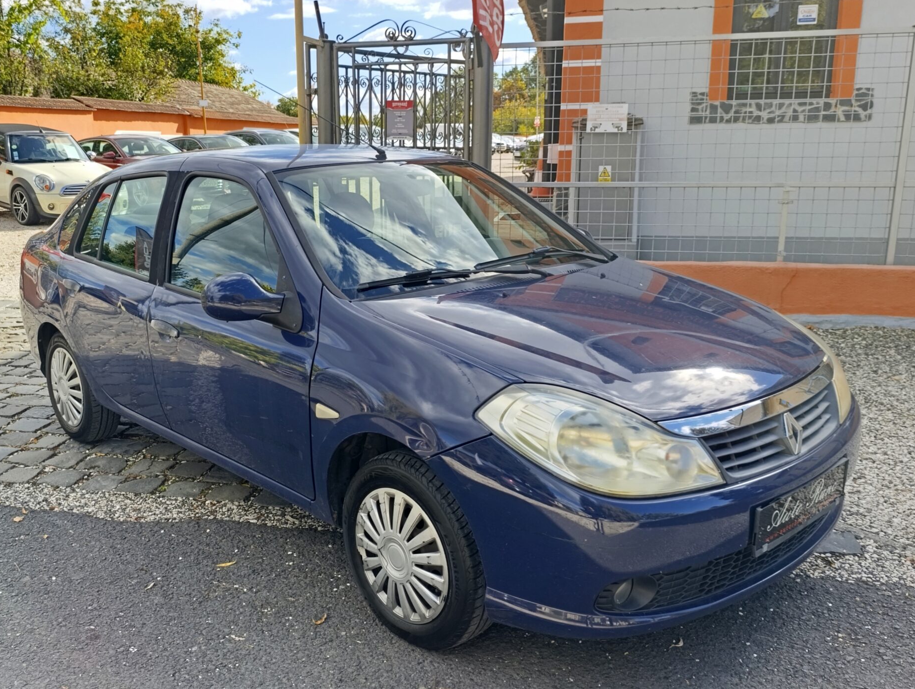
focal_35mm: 32
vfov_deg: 44.2
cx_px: 392
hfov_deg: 56.5
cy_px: 366
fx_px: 847
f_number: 1.6
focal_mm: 6.14
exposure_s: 1/209
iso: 50
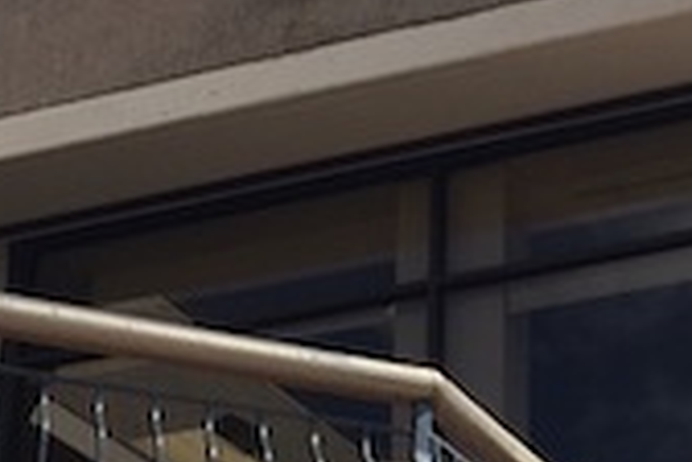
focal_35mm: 117
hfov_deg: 17.0
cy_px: 334
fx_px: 2249
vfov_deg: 11.7
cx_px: 717
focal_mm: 4.15
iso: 32
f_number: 2.2
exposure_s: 1/1721
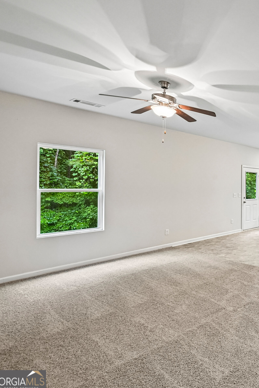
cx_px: 290
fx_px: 237
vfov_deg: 78.6
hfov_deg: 43.2
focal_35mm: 22
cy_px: 187
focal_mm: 14
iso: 1100
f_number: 8
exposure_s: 1/15
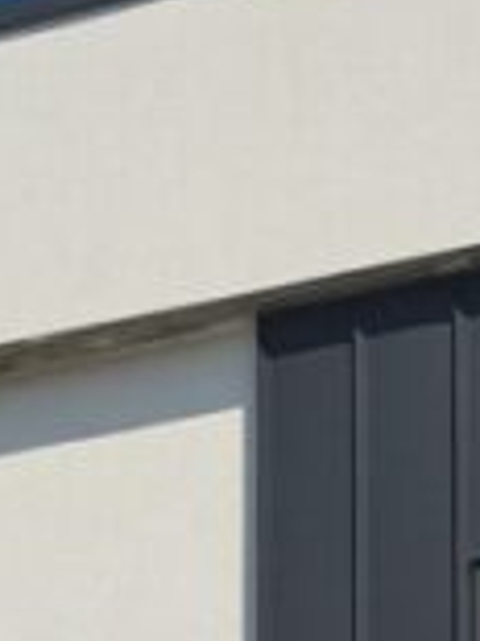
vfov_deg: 10.3
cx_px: -79
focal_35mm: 159
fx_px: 2944
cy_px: 1667
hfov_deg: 9.2
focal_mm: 5.23
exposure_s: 1/1825
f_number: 1.8
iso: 50
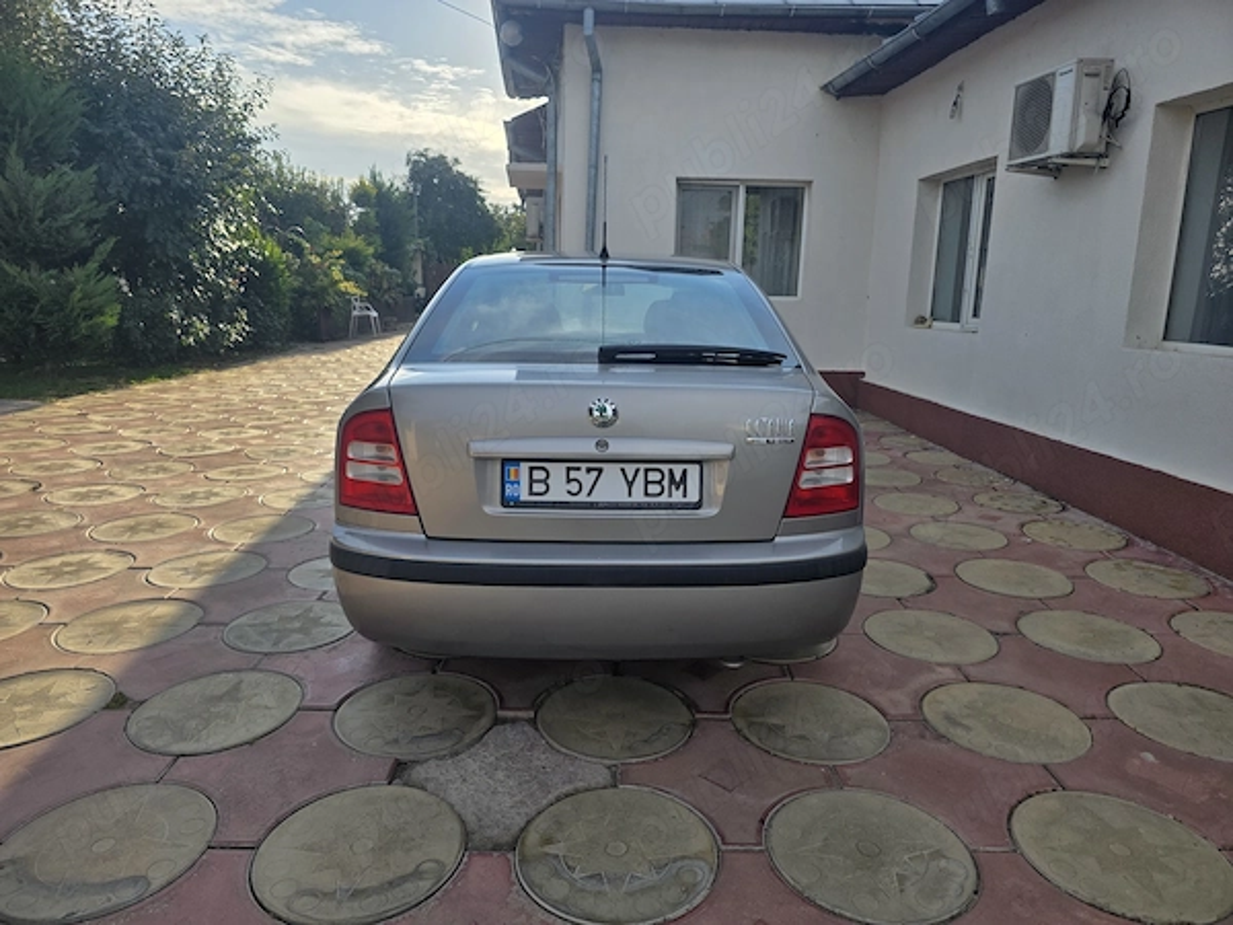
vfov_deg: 58.9
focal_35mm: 23
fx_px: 819
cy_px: 462
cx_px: 616
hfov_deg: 73.9
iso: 80
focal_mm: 6.3
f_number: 1.7
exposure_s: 1/6809
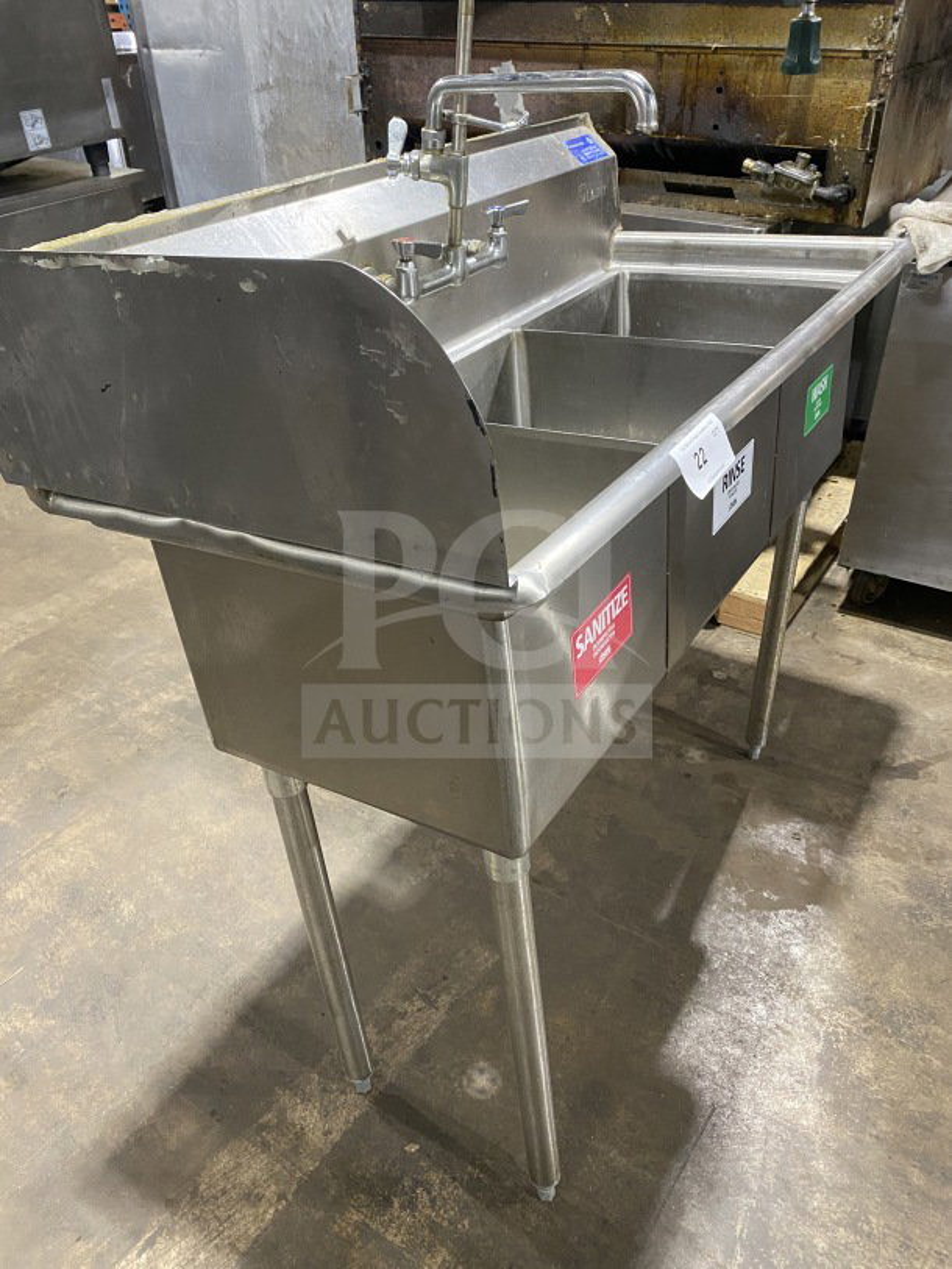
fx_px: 953
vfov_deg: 67.3
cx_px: 476
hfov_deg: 53.1
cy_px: 634
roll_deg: -0.3
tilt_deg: -35.1
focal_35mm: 26
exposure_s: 1/60
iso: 500
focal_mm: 4.25
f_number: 1.8
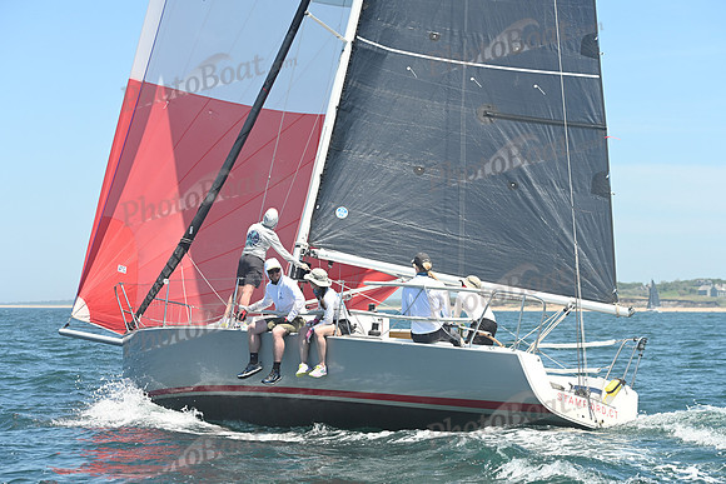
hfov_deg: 22.6
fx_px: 1815
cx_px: 363
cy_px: 242
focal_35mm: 90
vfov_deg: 15.2
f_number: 5.6
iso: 320
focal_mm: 90
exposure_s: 1/1000
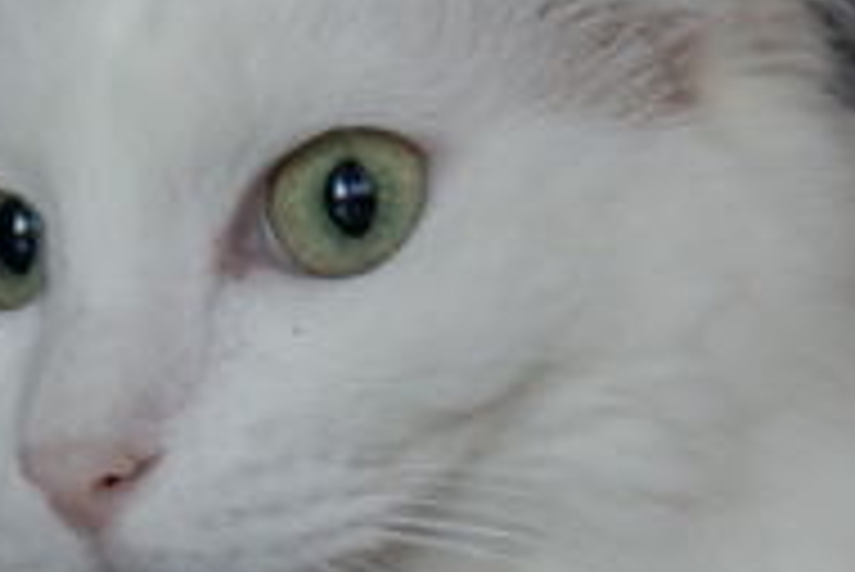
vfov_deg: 11.6
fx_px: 2805
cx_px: 220
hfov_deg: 17.2
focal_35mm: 118
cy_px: 302
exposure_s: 1/50
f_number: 4.1
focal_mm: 9.8
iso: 800
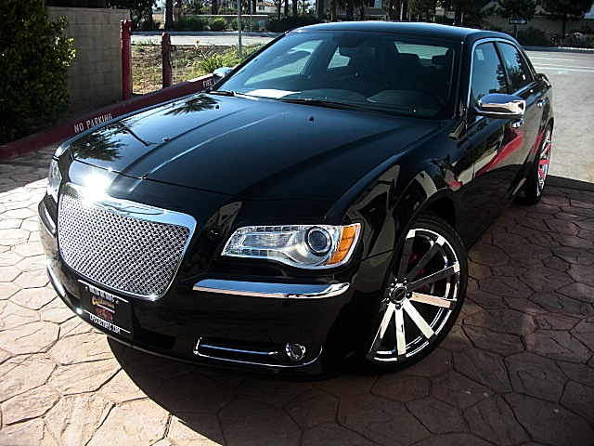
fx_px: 618
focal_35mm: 36
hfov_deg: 51.4
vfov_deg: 39.7
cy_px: 223
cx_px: 297
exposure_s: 1/320
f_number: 2.8
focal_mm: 6.3
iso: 50
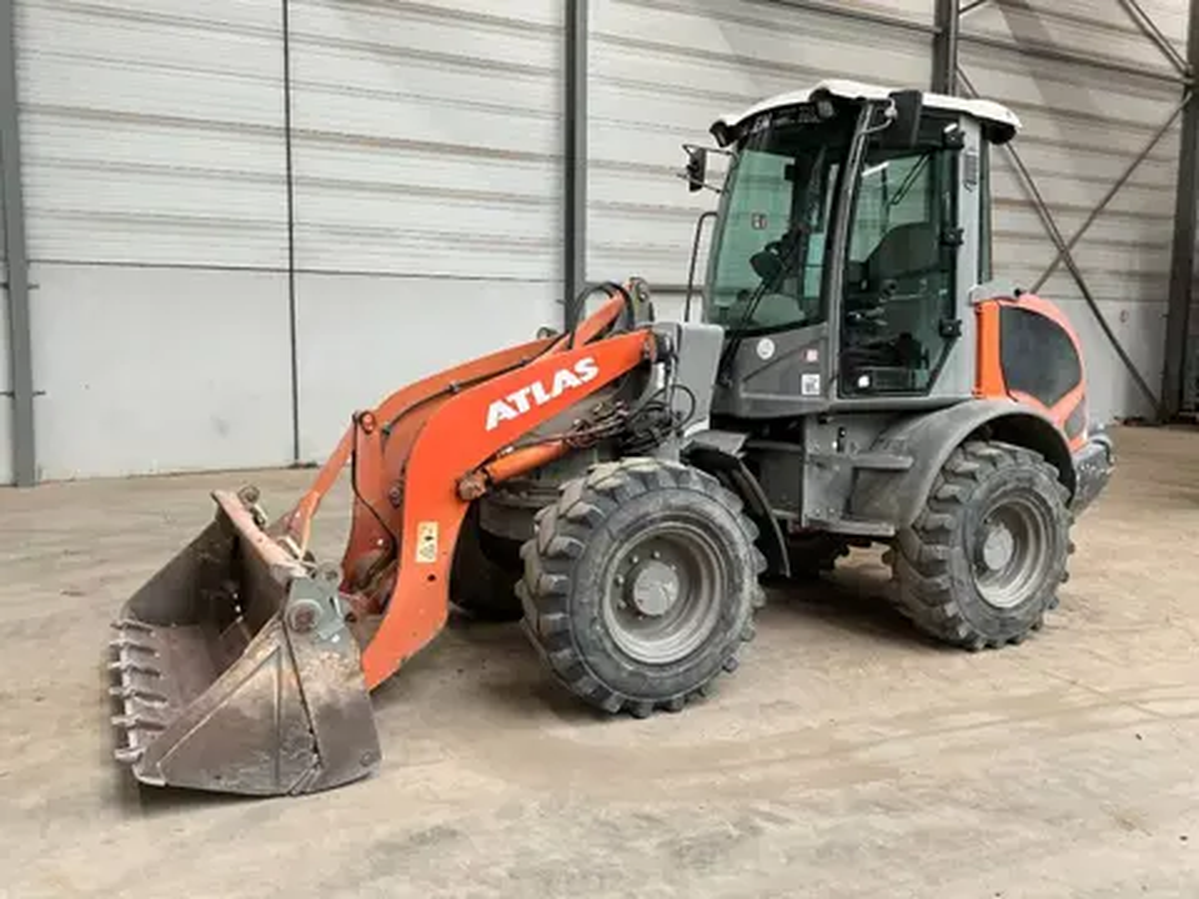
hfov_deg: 61.7
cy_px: 450
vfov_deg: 48.2
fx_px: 1004
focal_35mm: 29
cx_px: 600
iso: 100
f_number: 1.8
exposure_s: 1/60
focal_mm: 3
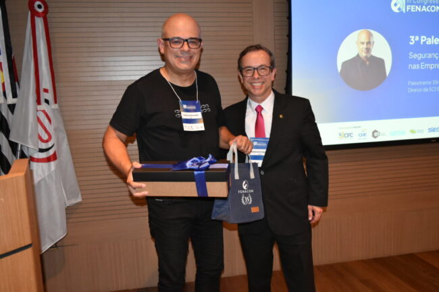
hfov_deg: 55.1
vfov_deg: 38.3
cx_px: 220
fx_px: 421
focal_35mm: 34
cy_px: 146
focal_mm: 23
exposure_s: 1/60
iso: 1600
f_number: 3.8
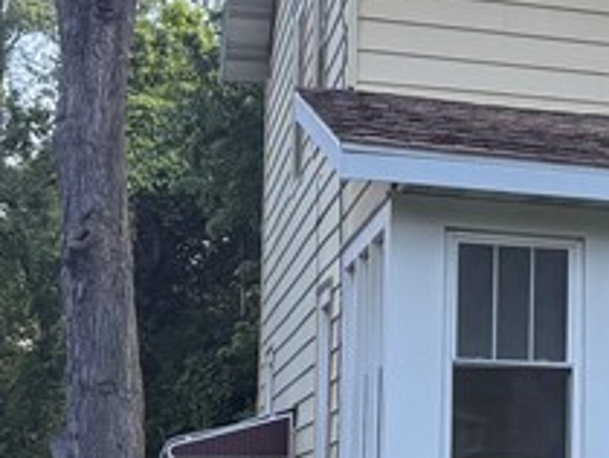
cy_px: 357
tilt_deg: +4.9
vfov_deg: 12.6
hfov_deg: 14.9
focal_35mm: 117
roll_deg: -0.1
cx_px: 1053
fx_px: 2061
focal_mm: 6.76
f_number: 1.78
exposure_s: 1/555
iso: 100
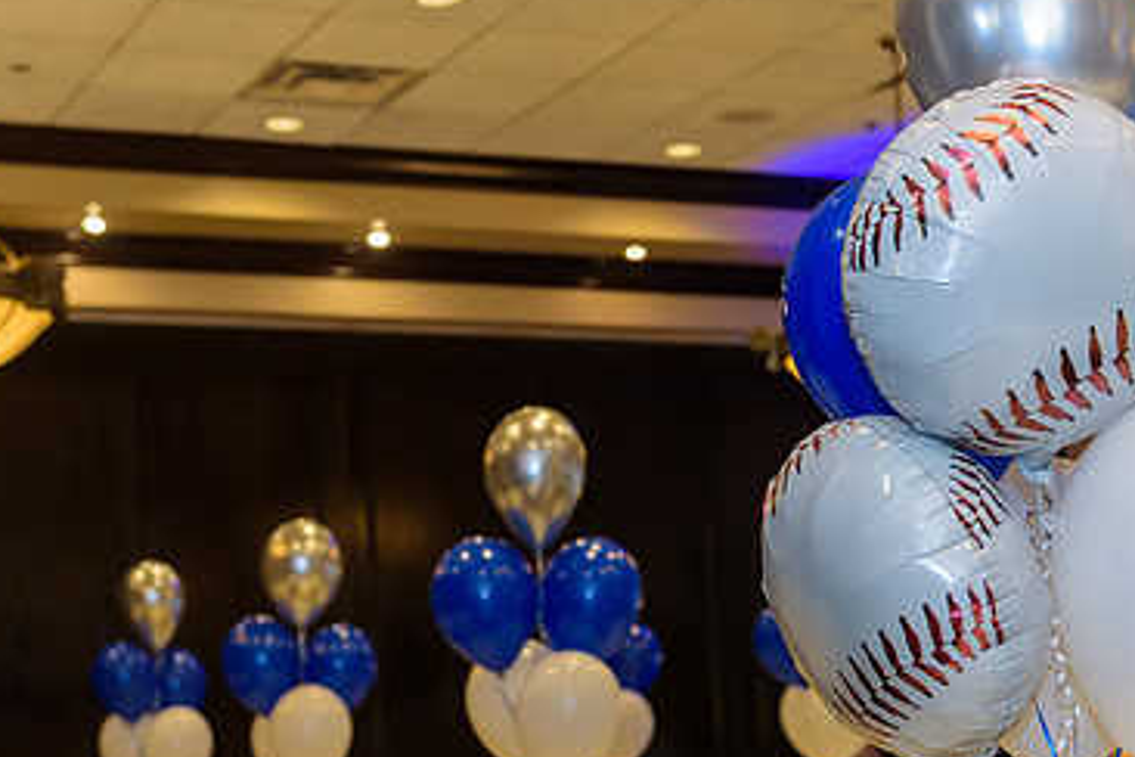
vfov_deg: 17.9
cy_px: 504
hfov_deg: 26.6
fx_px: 2396
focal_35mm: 76
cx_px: 608
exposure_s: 1/125
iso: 1250
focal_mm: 48
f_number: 3.2
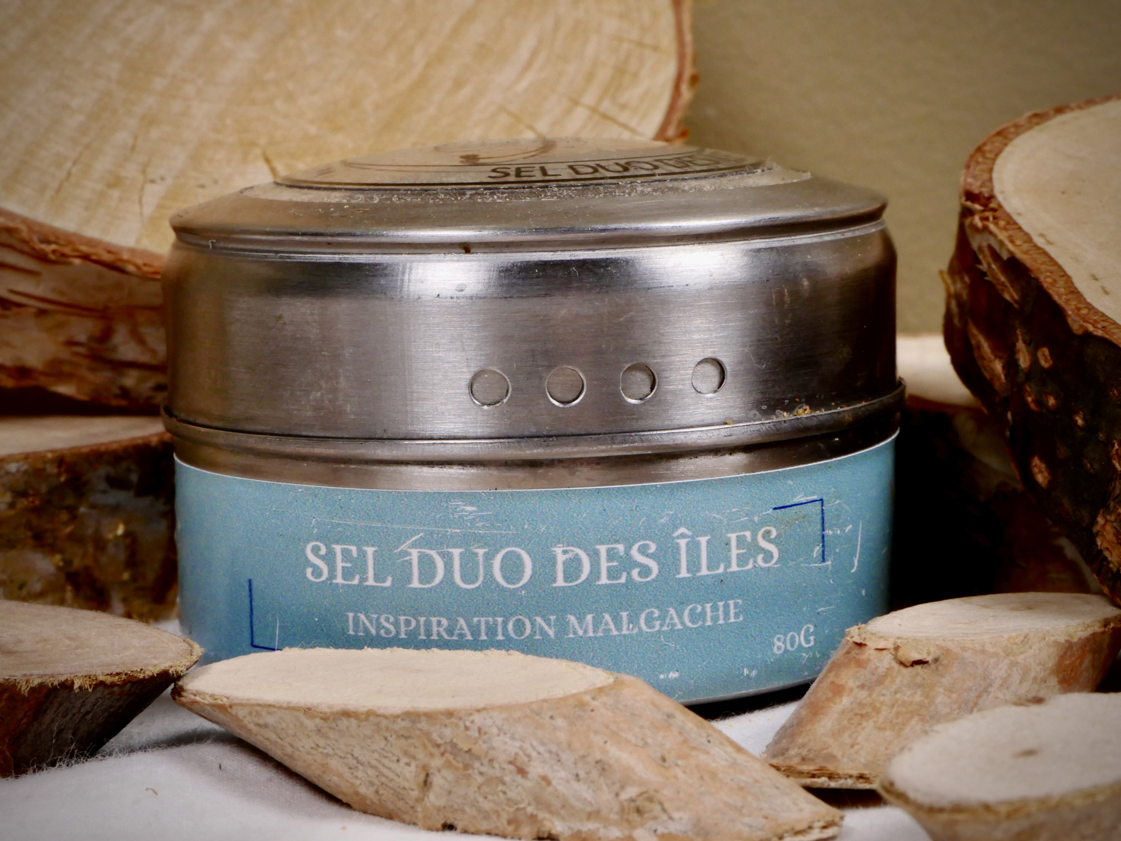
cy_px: 420
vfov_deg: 12.4
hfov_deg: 16.4
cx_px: 560
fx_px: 3888
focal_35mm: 120
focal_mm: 60
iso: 1600
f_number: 20
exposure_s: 1/10
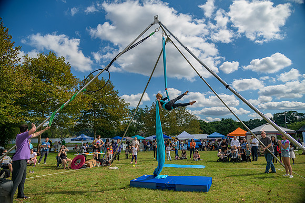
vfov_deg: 53.2
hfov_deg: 73.7
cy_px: 102
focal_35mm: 24
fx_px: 203
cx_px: 152
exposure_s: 1/500
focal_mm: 24
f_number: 4
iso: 64
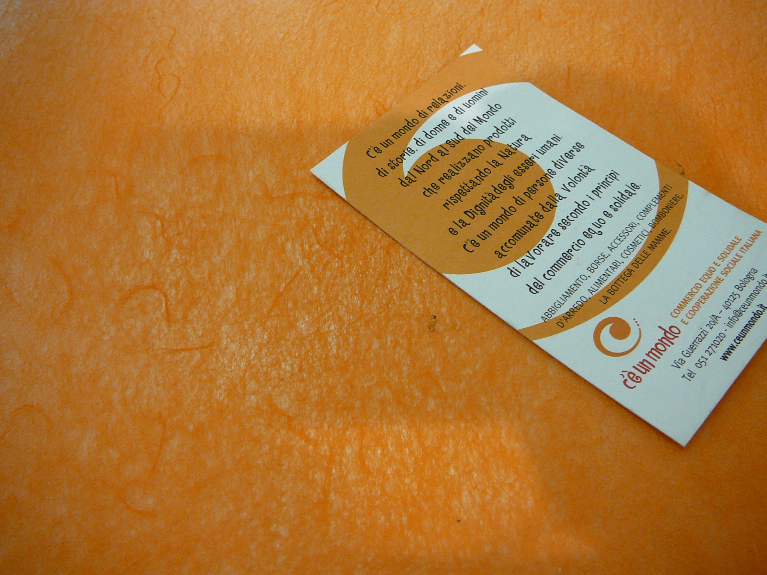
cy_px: 288
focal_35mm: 35
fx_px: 776
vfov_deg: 40.7
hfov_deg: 52.6
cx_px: 384
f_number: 2.8
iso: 200
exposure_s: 1/30
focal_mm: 5.2
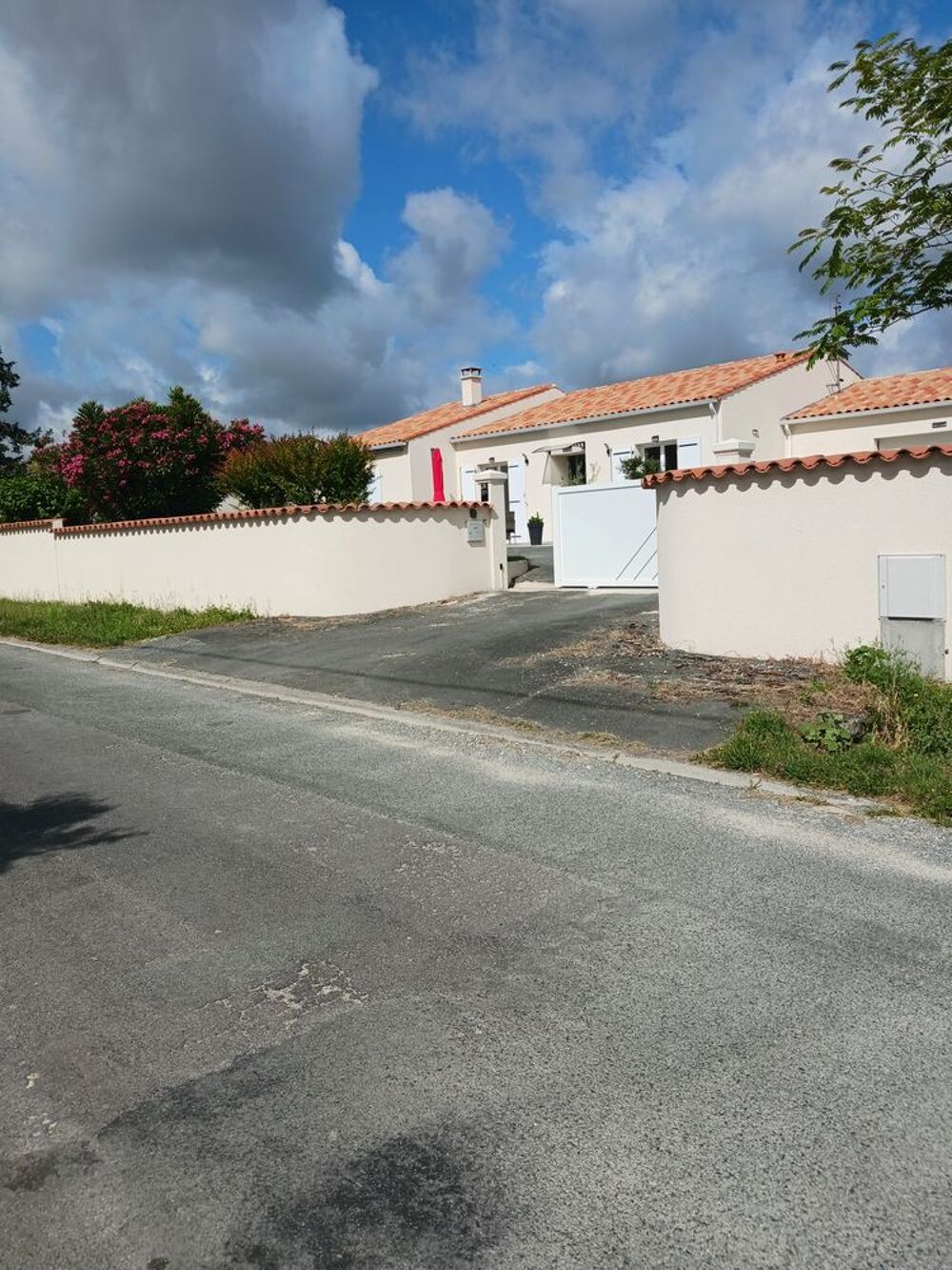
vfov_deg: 65.3
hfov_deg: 51.4
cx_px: 476
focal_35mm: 27
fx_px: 990
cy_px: 635
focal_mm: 4
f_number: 1.8
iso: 20
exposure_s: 1/665
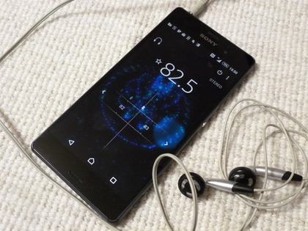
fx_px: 320
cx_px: 154
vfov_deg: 39.7
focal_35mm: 36
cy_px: 116
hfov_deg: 51.4
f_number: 3.7
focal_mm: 6.4
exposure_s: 1/25
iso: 800
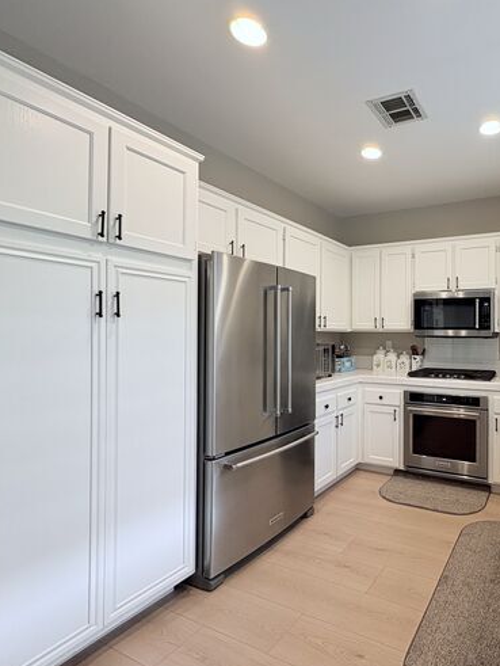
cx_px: 396
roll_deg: +0.3
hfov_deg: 63.2
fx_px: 365
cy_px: 331
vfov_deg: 84.6
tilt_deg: +1.0
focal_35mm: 19
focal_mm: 2.22
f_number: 2.2
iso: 160
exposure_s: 1/60
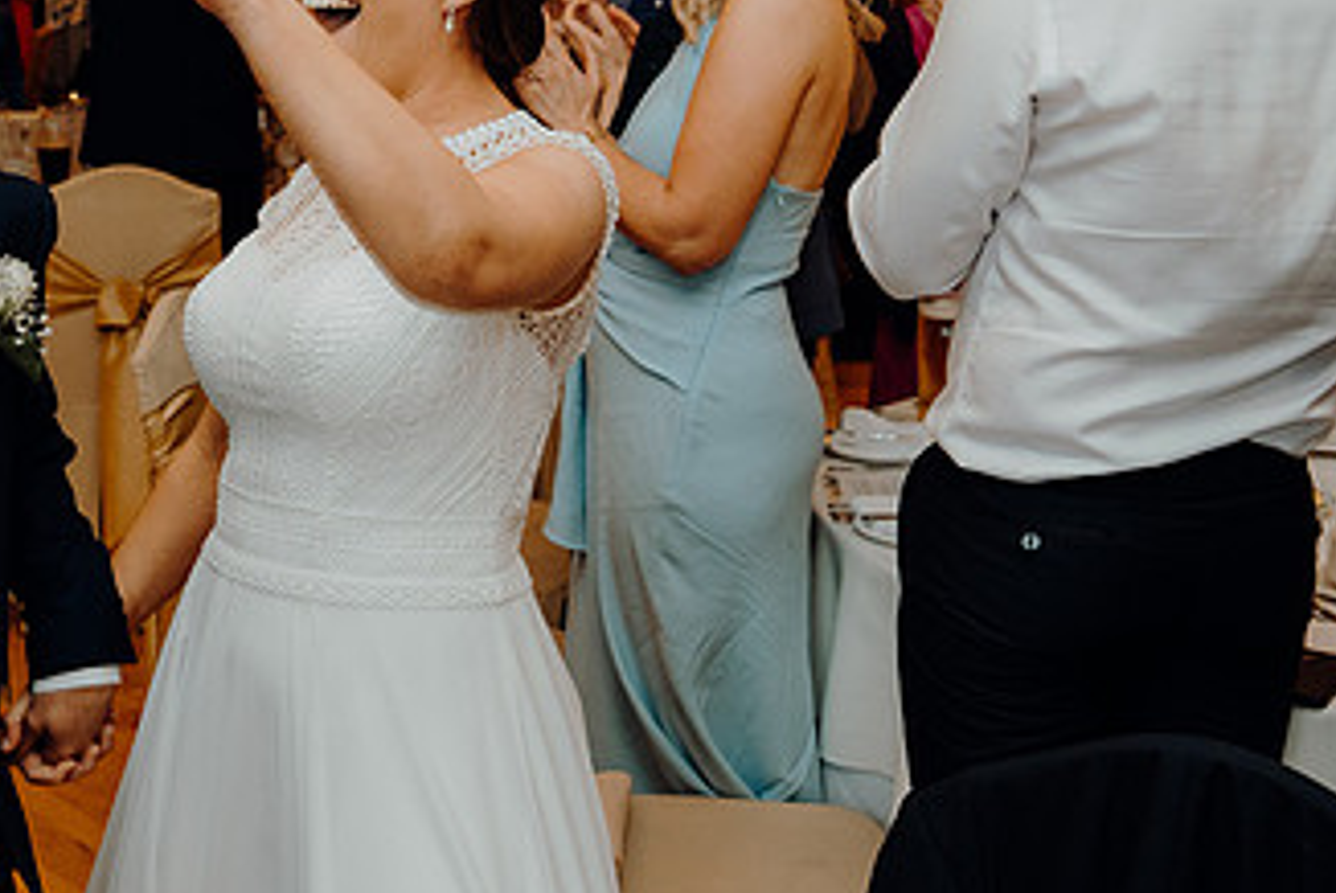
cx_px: 262
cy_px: 358
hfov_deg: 30.6
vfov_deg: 21.3
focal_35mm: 64
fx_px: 2377
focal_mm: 24
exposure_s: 1/200
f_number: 2.8
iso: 1250
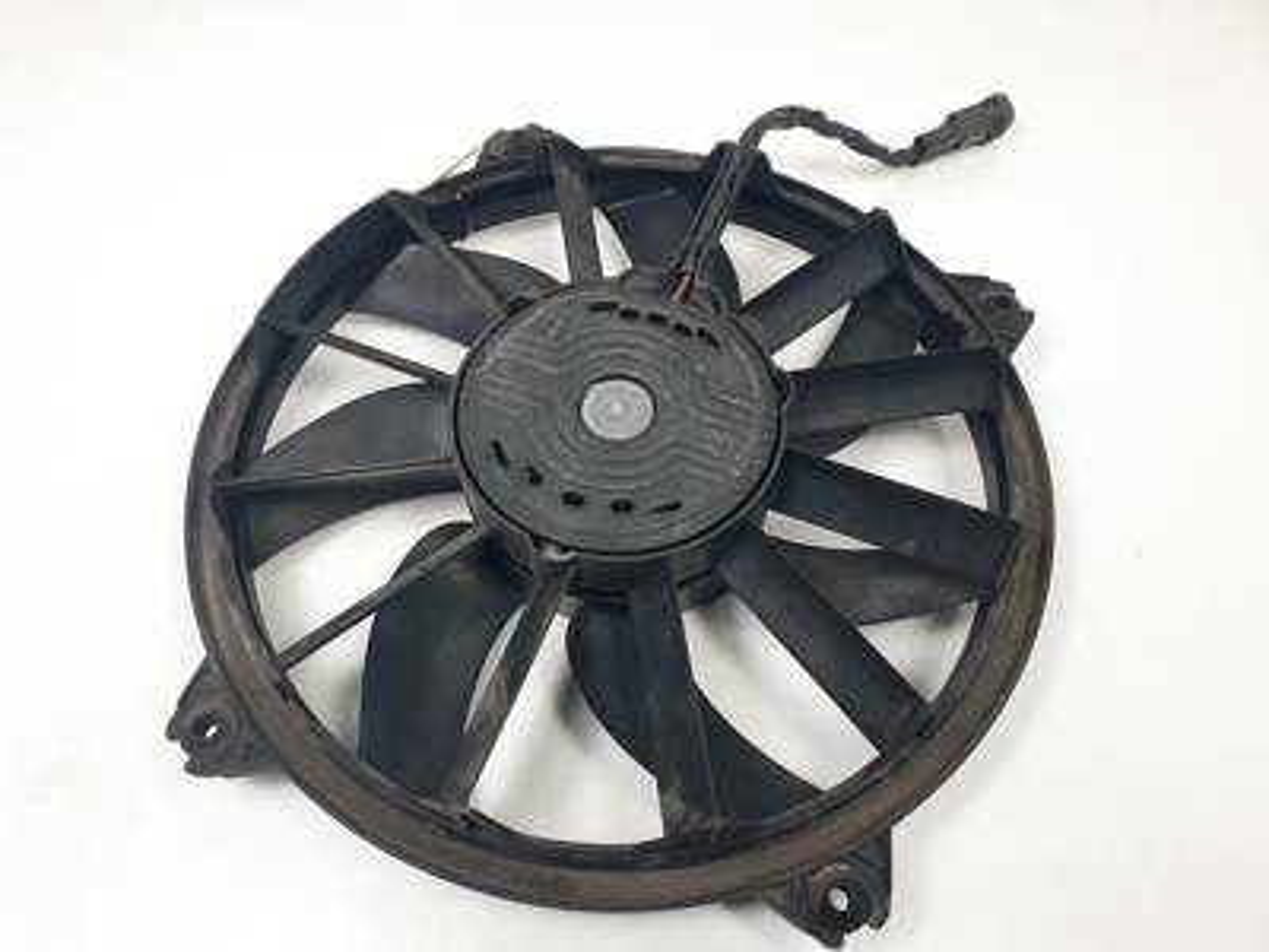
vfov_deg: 53.1
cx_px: 634
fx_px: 953
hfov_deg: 67.3
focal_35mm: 26
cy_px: 476
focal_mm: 4.3
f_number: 2.4
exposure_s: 1/203
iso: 50
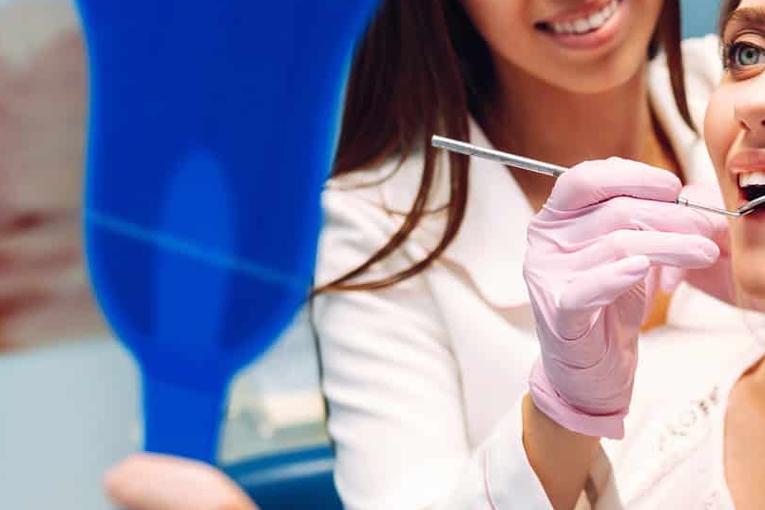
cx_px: 682
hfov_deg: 22.8
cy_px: 310
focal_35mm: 87
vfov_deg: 15.7
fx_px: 1849
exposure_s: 1/250
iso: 160
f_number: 2.8
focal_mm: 35
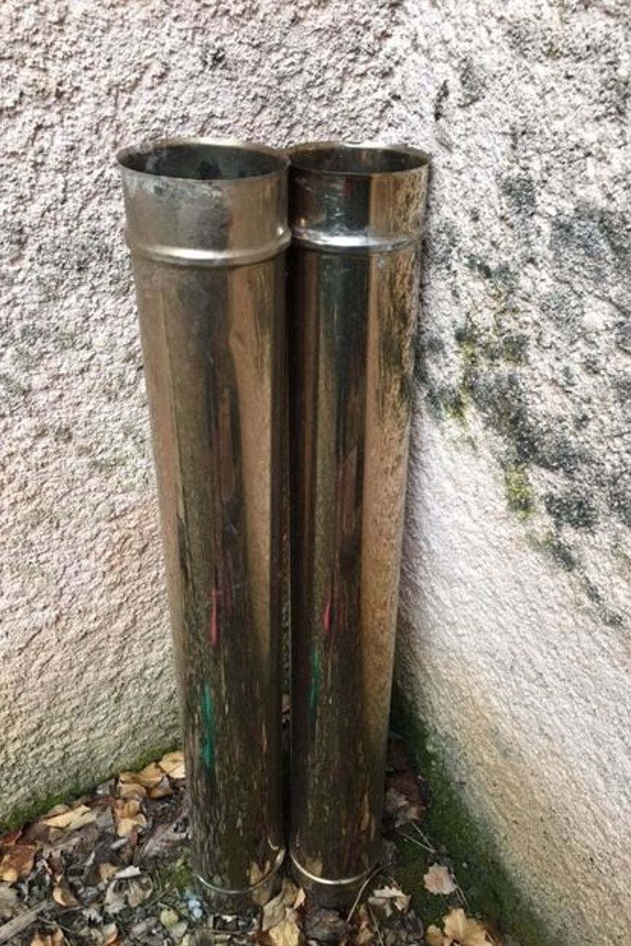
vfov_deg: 60.3
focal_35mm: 31
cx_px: 341
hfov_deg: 42.3
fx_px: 815
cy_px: 485
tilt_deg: -47.8
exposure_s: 1/33
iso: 50
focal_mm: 4.15
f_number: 2.2
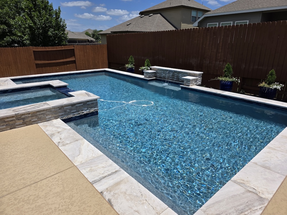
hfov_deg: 73.9
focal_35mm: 23
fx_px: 191
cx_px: 144
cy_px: 108
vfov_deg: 58.9
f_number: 1.7
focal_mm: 6.3
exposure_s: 1/7944
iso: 64
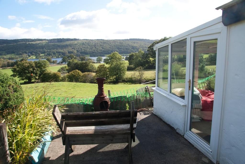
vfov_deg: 53.2
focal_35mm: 24
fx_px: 163
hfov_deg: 73.7
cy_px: 82
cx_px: 122
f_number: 10
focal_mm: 16
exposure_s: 1/80
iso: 100
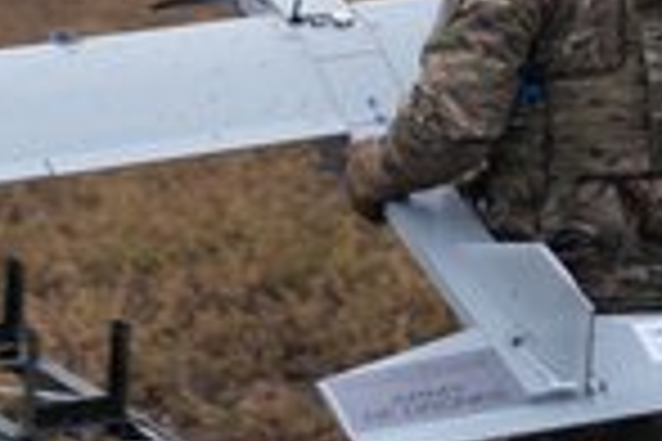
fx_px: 3512
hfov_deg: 10.8
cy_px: 56
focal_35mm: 191
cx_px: 302
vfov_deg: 7.2
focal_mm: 70
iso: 80
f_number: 4.5
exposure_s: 1/100
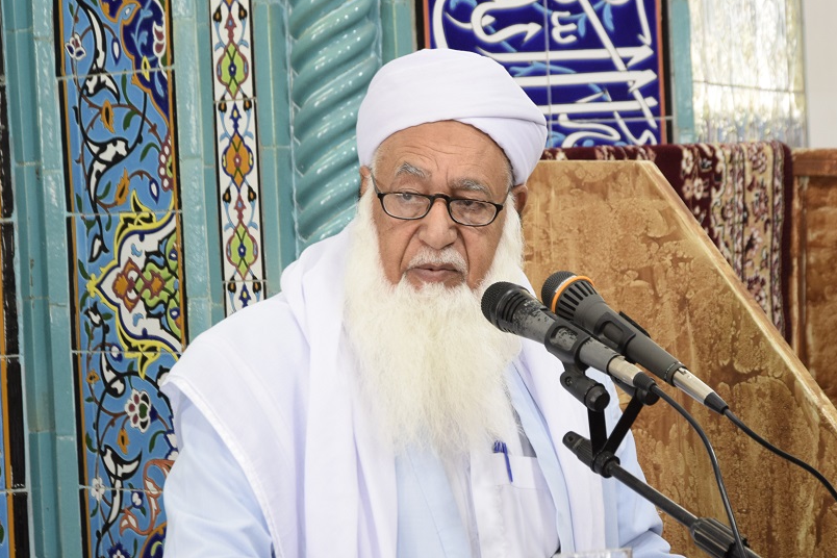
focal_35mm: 159
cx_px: 449
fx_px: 3688
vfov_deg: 8.7
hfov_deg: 12.9
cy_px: 307
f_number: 5.6
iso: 1000
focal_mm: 85
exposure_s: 1/40
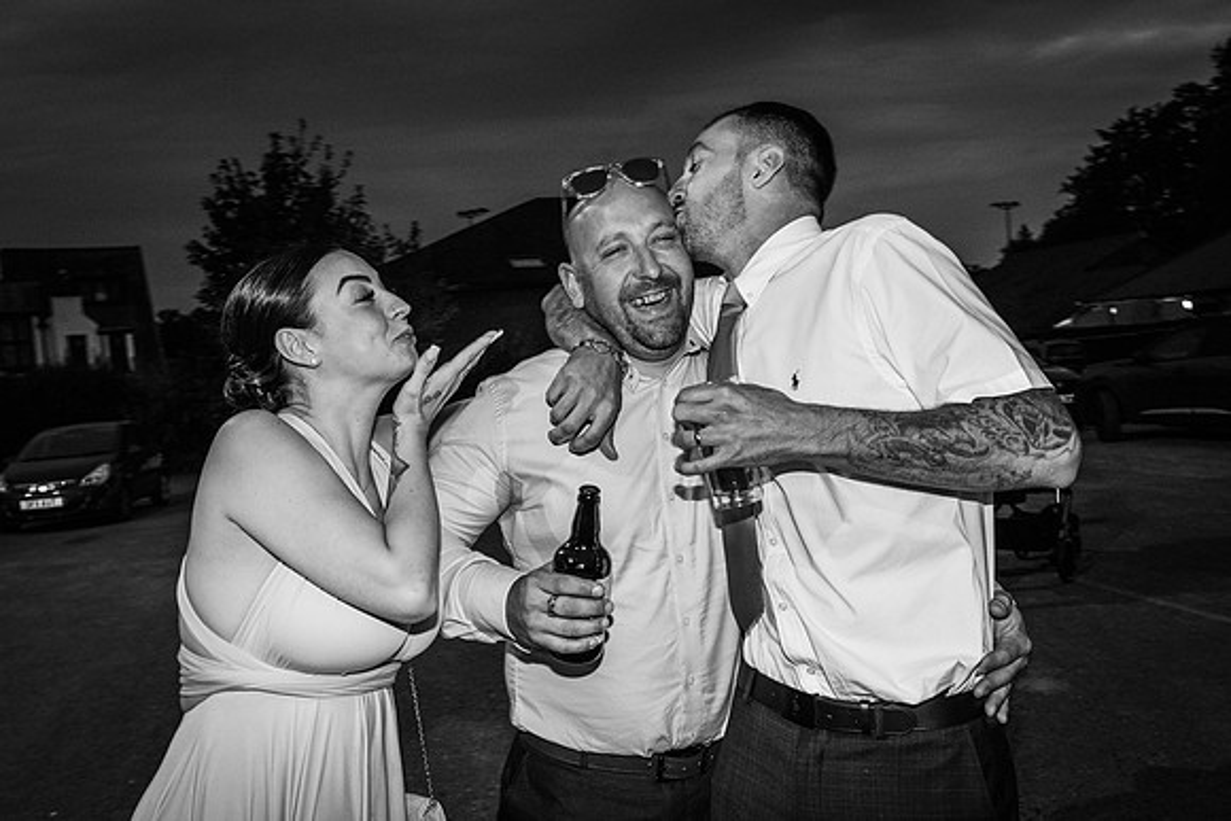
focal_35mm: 30
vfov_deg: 43.6
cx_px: 616
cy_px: 410
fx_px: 1026
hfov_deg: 61.9
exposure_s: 1/40
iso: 640
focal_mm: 20
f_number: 5
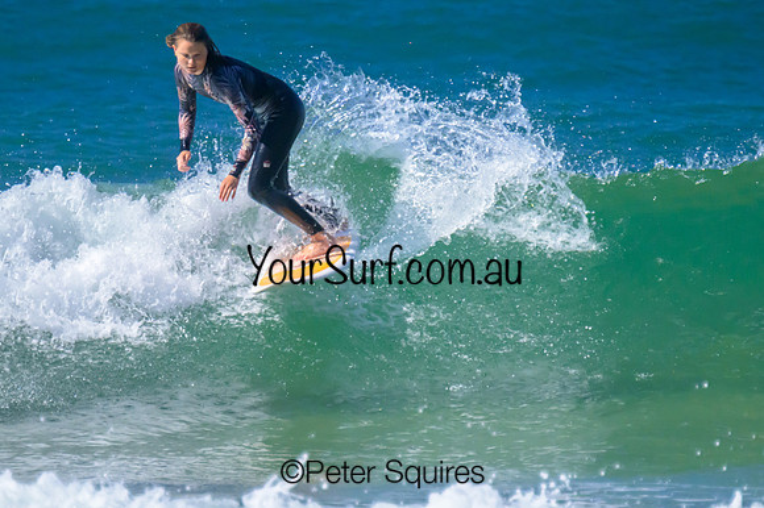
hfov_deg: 1.9
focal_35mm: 1067
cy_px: 193
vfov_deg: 1.3
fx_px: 22634
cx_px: 358
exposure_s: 1/2000
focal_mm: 800
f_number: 11
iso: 4000
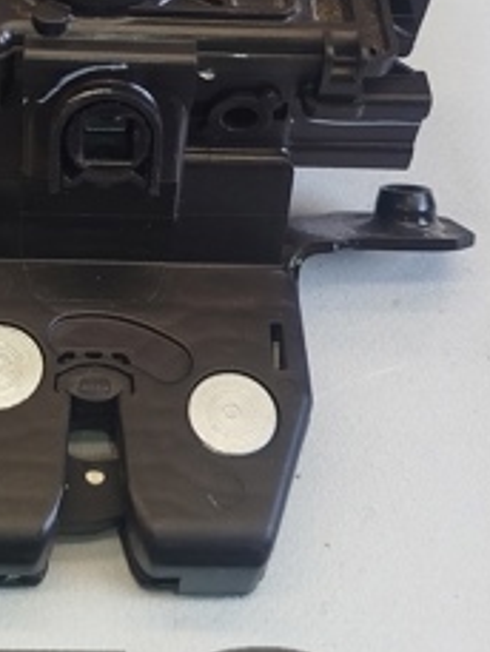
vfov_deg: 28.1
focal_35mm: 67
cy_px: 91
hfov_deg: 21.6
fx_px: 1263
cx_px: 74
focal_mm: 5.31
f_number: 1.7
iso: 80
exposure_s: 1/100
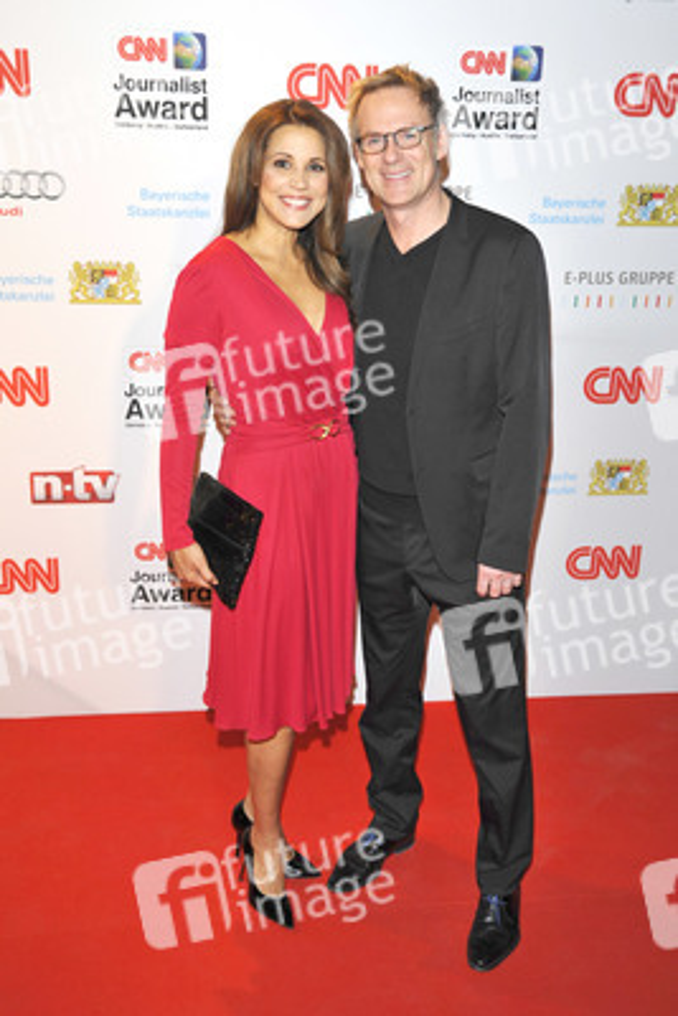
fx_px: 1129
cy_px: 508
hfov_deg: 33.4
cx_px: 339
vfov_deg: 48.4
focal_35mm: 40
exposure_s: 1/250
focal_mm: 40
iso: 800
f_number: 6.3
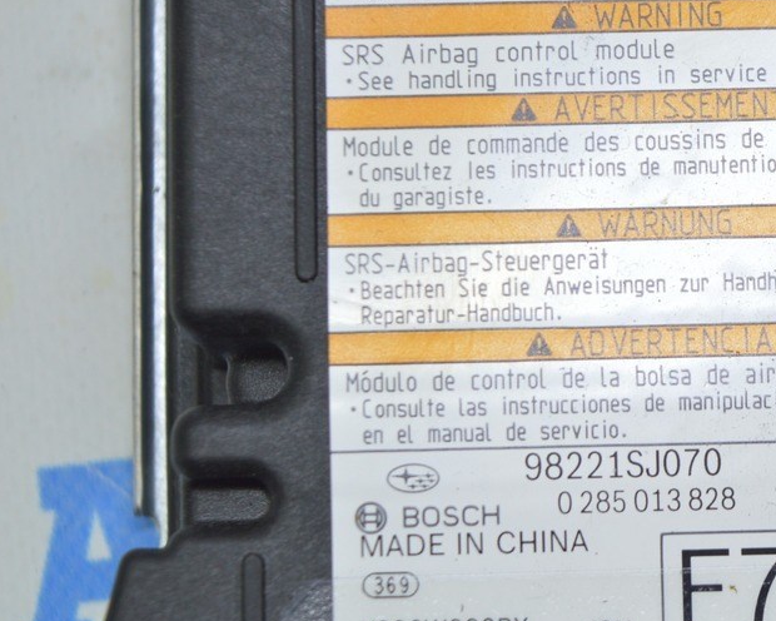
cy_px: 301
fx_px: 2935
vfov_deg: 12.1
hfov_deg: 15.0
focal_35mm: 128
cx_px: 640
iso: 400
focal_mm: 55
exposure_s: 1/40
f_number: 5.6
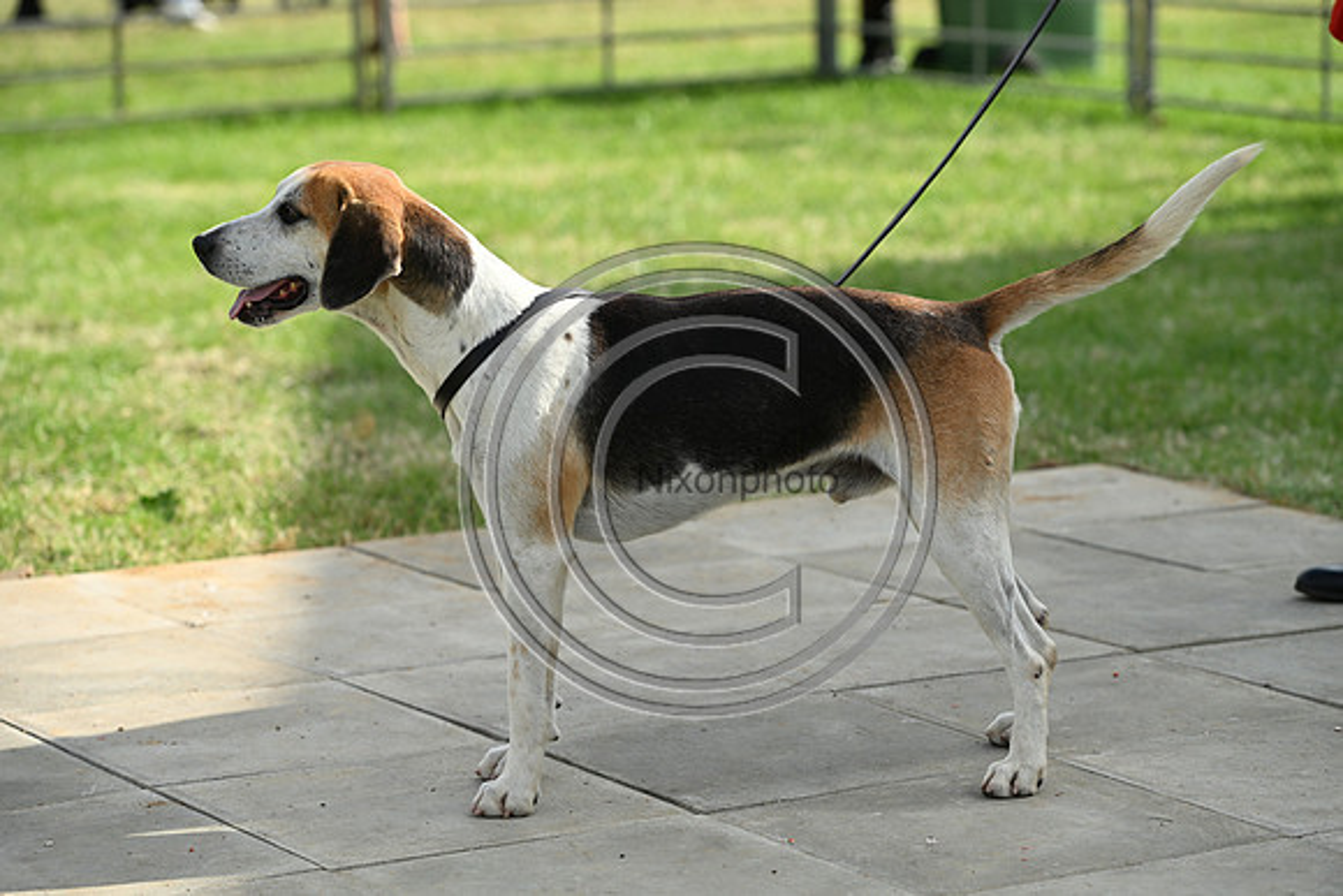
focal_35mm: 122
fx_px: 4552
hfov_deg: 16.8
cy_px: 448
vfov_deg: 11.2
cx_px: 672
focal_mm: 122
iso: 220
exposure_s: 1/1000
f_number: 4.5
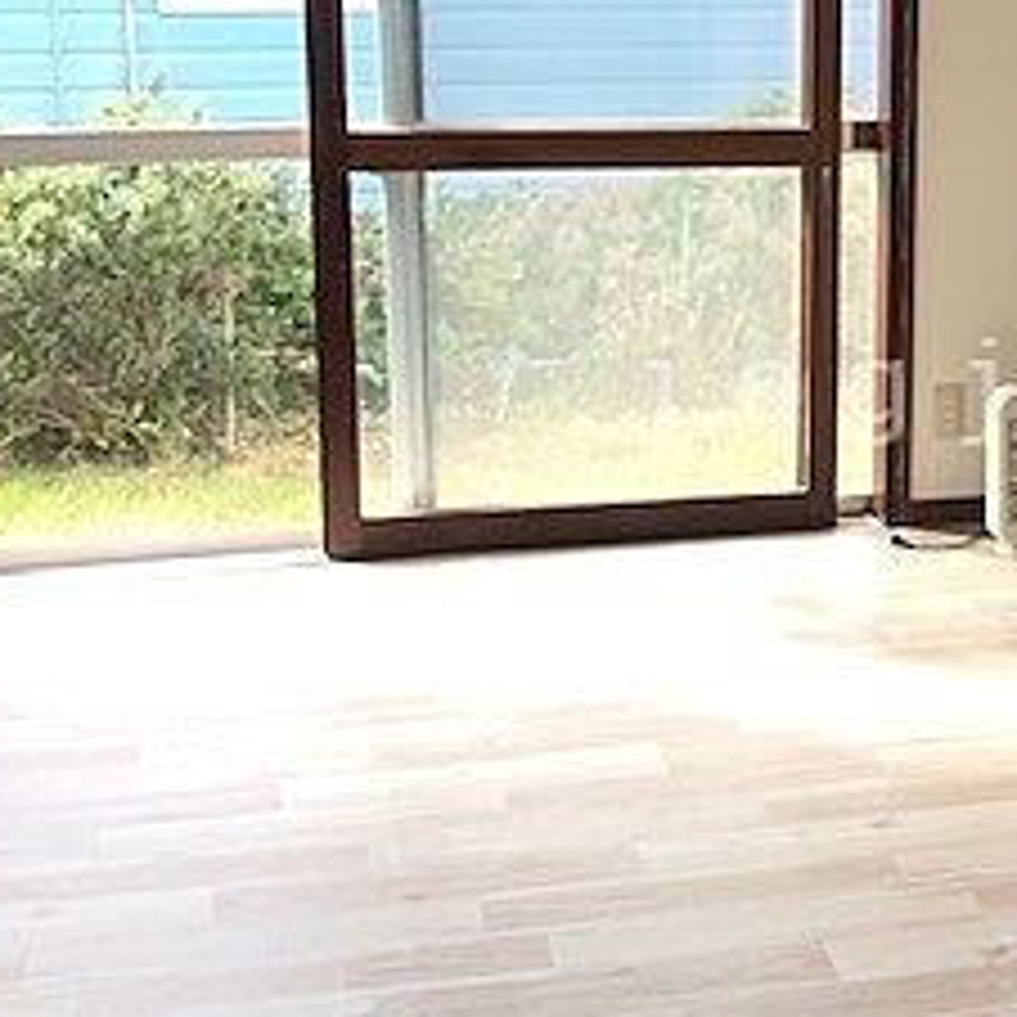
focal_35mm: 70
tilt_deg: -12.3
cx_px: 945
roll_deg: +0.3
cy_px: 392
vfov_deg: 24.6
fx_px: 2327
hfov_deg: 23.9
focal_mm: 3.99
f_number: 1.8
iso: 40
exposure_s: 1/120
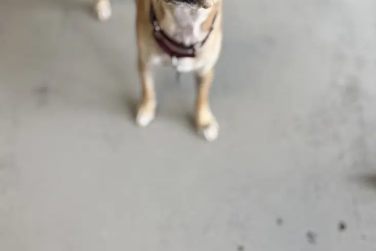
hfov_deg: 51.9
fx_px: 386
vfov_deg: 35.4
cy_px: 73
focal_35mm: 37
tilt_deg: -52.9
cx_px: 184
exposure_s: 1/121
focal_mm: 5.96
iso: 64
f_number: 1.6
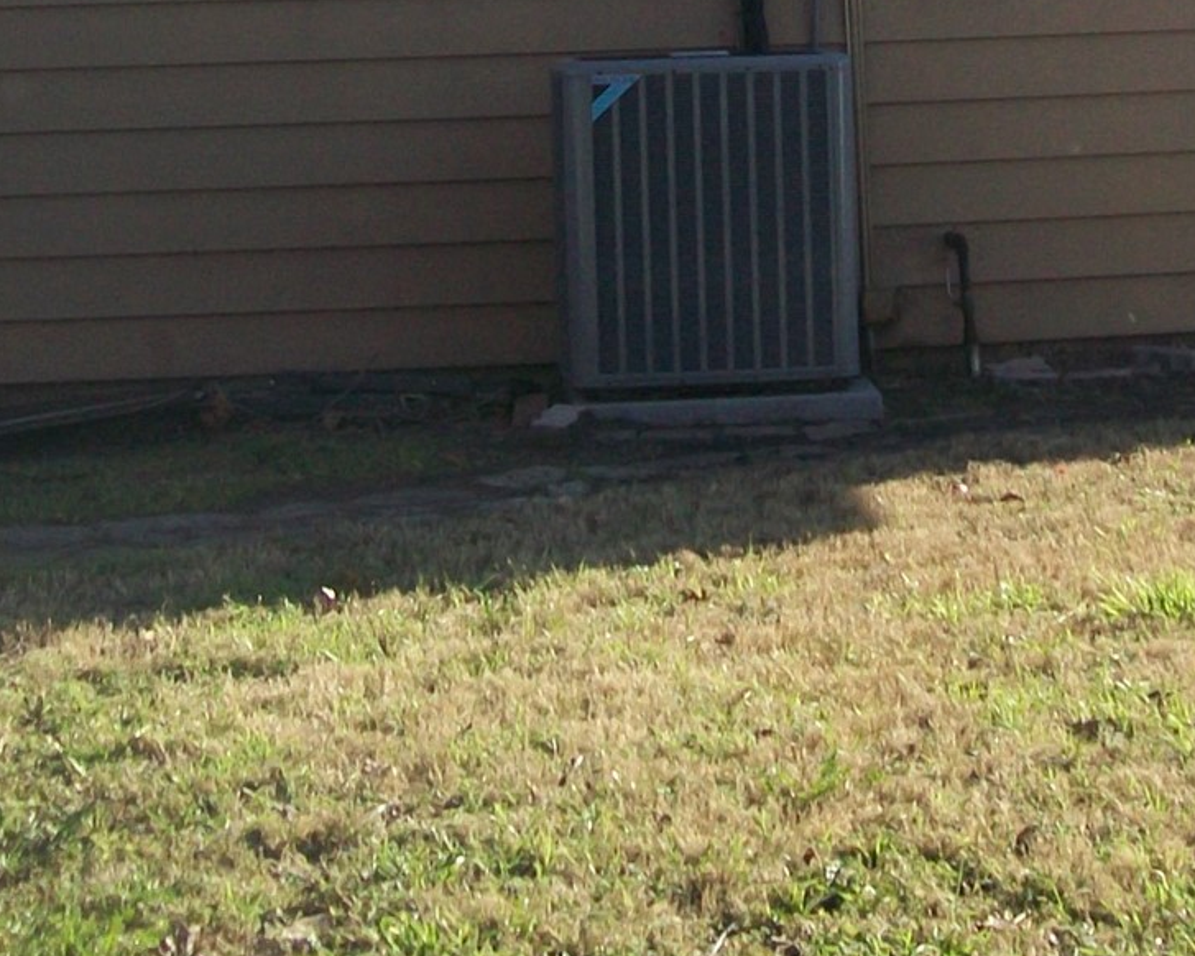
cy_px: -48
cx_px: 911
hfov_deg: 19.2
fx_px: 3502
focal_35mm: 99
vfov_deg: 15.2
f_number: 2.7
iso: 64
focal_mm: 6
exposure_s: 1/640
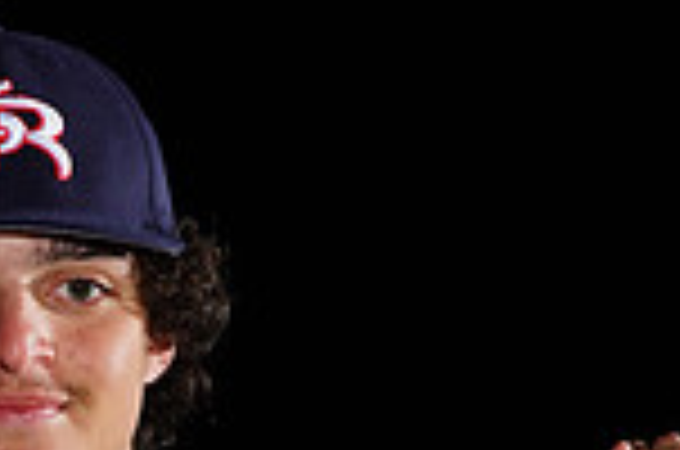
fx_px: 12271
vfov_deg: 2.1
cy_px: 722
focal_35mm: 651
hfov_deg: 3.2
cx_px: -153
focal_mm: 169
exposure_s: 1/125
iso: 400
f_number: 9
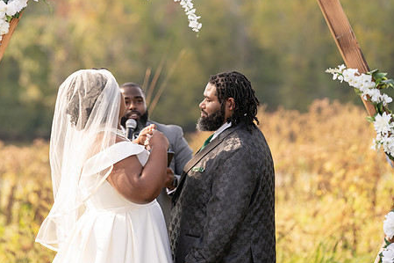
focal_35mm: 247
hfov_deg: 8.3
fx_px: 2702
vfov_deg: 5.6
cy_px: 125
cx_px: 176
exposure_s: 1/160
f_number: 4
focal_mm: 191
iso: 100
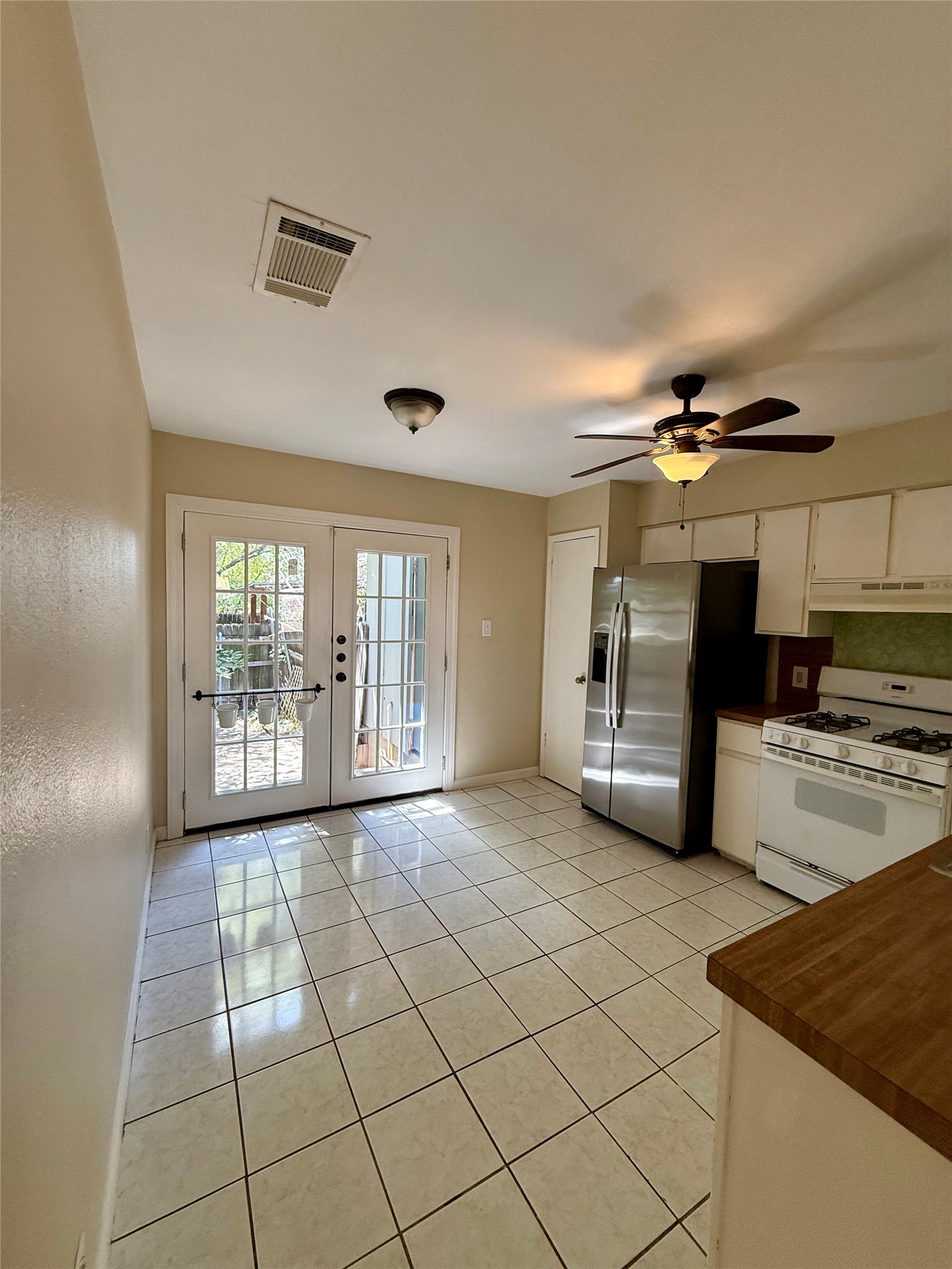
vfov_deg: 102.1
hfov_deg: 85.7
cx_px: 476
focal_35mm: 14
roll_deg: -1.4
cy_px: 634
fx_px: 513
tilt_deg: -1.6
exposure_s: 1/120
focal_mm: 2.22
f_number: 2.2
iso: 160
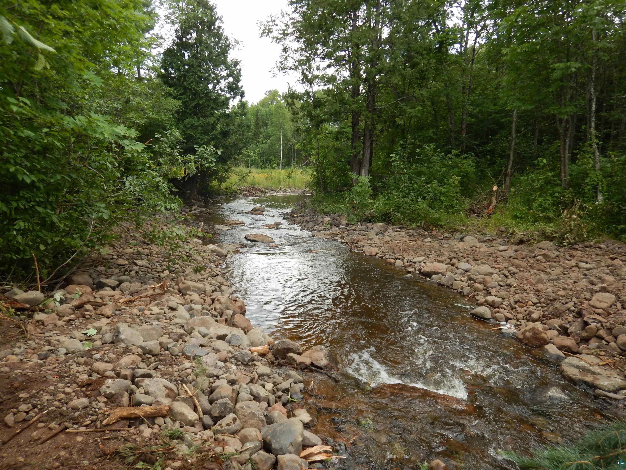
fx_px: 434
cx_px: 313
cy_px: 235
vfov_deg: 56.8
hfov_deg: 71.6
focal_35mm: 24
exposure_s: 1/500
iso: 125
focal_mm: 4.3
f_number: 2.8
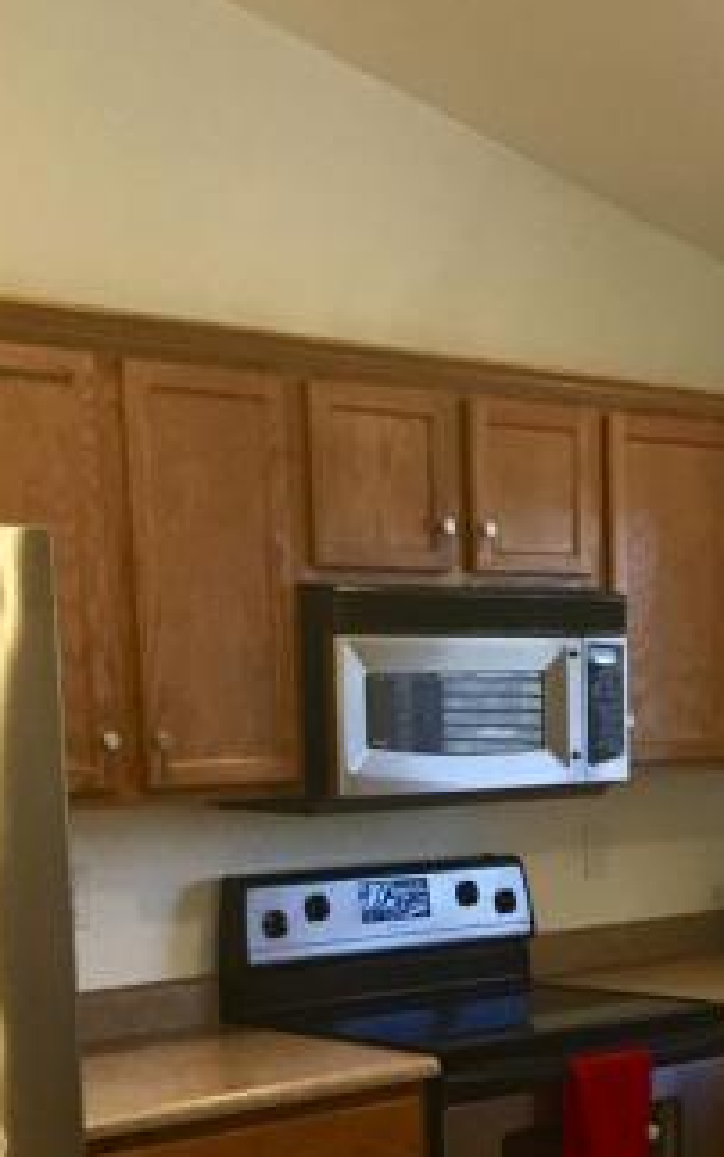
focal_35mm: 73
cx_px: 792
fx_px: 2304
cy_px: 1082
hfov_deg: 17.3
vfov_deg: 27.0
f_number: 2.2
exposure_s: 1/30
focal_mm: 4.15
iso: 125
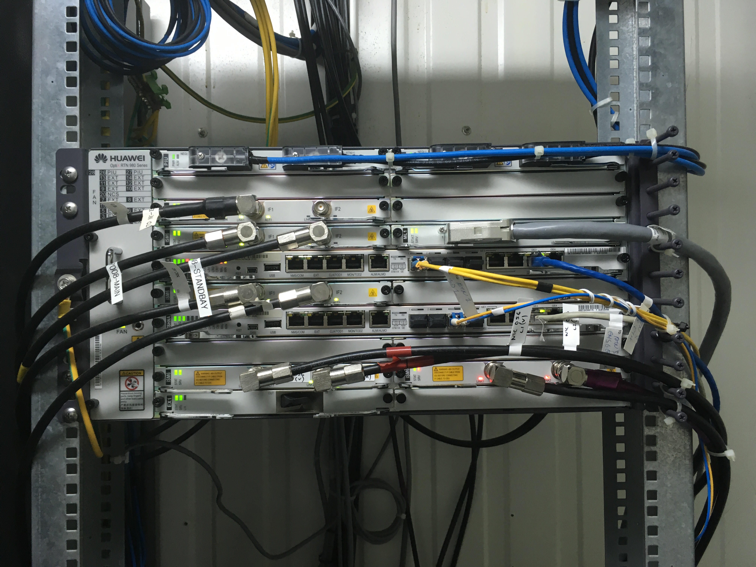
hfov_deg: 61.7
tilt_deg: +0.2
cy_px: 284
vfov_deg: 48.2
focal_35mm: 29
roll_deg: +0.0
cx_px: 378
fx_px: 633
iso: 80
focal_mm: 4.15
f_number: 2.2
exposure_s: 1/33
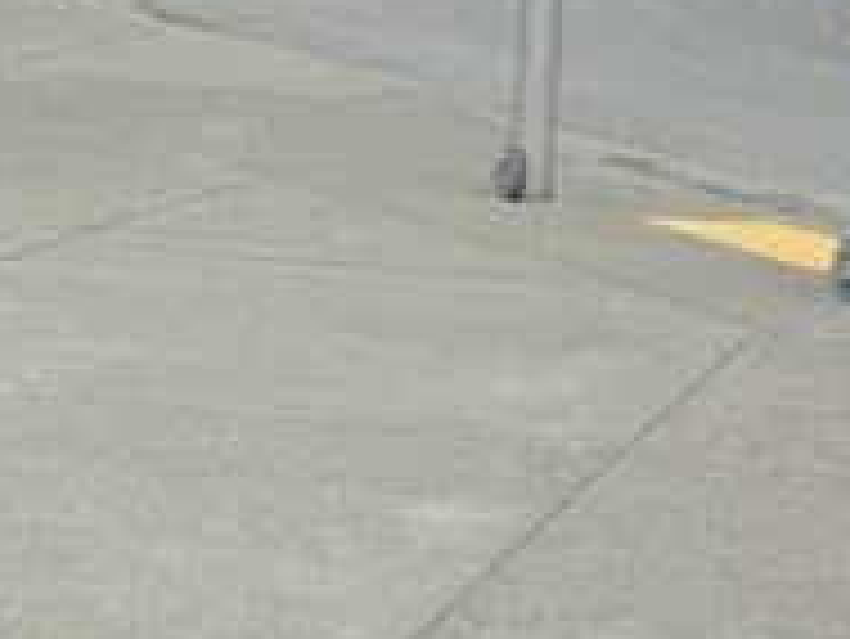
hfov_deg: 14.9
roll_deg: -2.1
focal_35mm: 130
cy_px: -891
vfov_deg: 10.0
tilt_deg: +10.4
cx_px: 814
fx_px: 3194
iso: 80
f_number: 1.78
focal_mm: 6.76
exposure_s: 1/4049
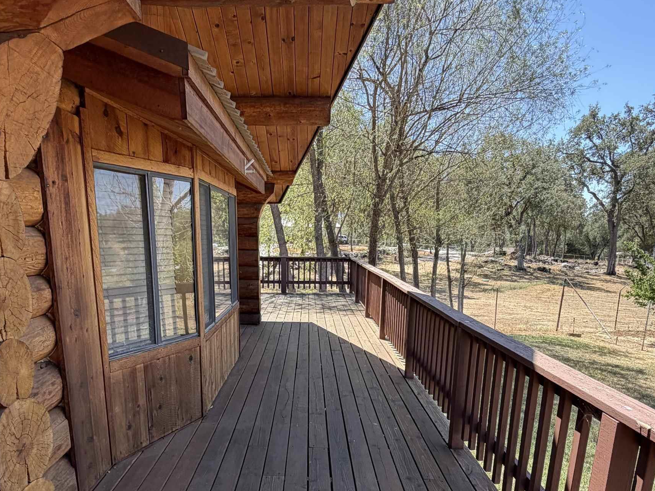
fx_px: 473
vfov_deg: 53.6
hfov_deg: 69.3
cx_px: 306
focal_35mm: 25
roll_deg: -0.4
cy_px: 333
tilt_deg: -11.9
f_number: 2.2
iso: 50
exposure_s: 1/326
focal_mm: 2.22
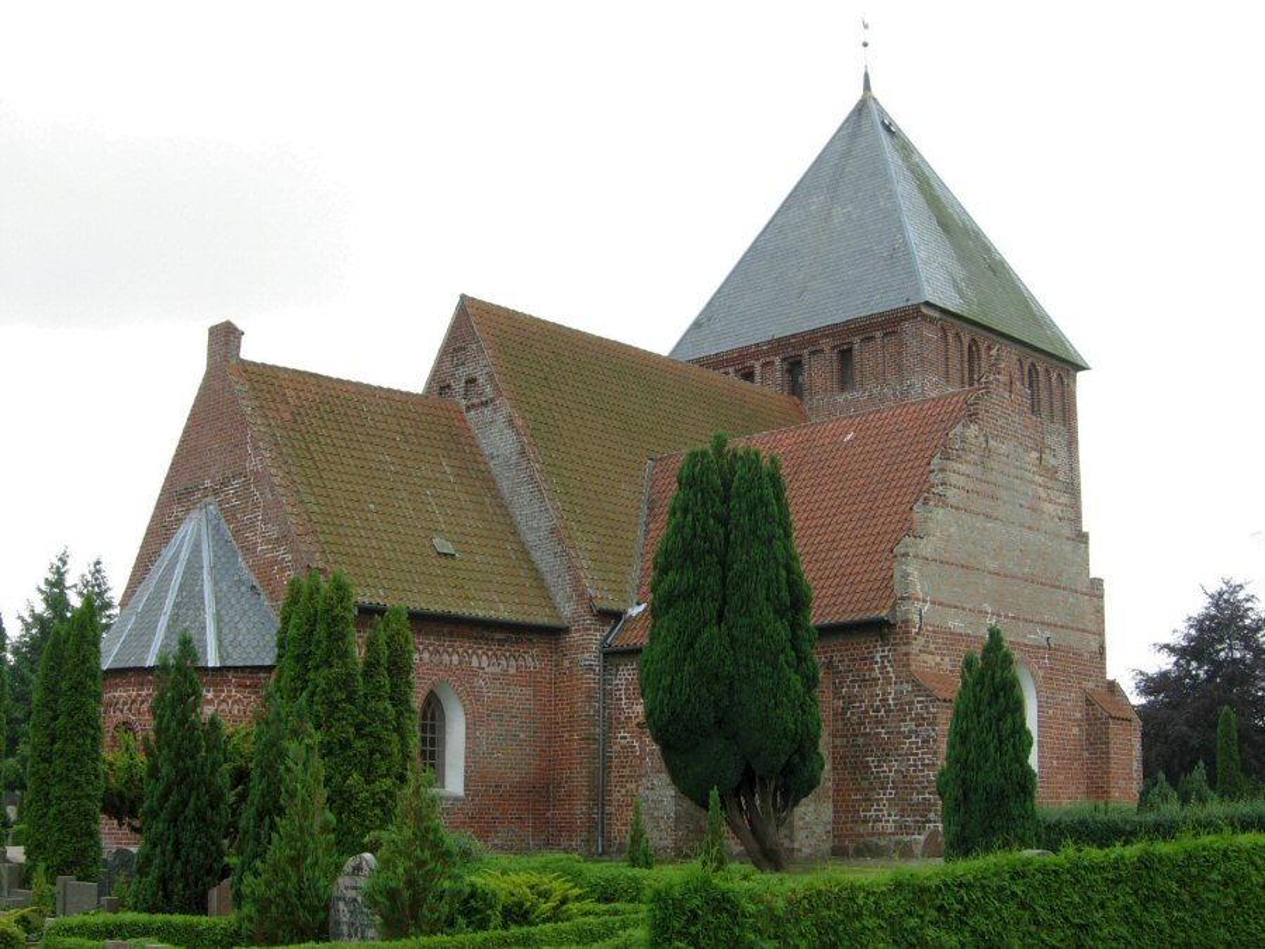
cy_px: 474
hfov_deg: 51.4
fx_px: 1316
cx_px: 632
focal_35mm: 36
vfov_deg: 39.7
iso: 50
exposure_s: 1/176
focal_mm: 7.5
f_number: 4.8
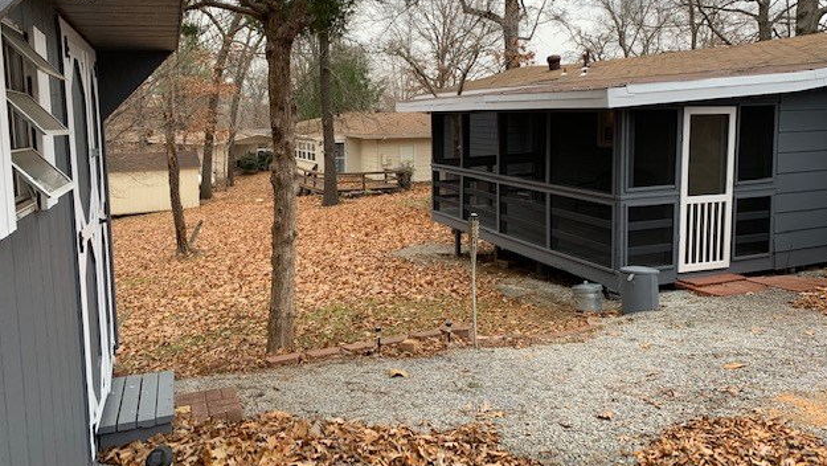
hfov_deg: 66.1
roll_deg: -0.6
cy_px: 176
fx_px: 636
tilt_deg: -3.5
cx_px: 413
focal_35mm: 29
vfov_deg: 40.0
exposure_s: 1/121
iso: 40
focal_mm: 4.25
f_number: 1.8
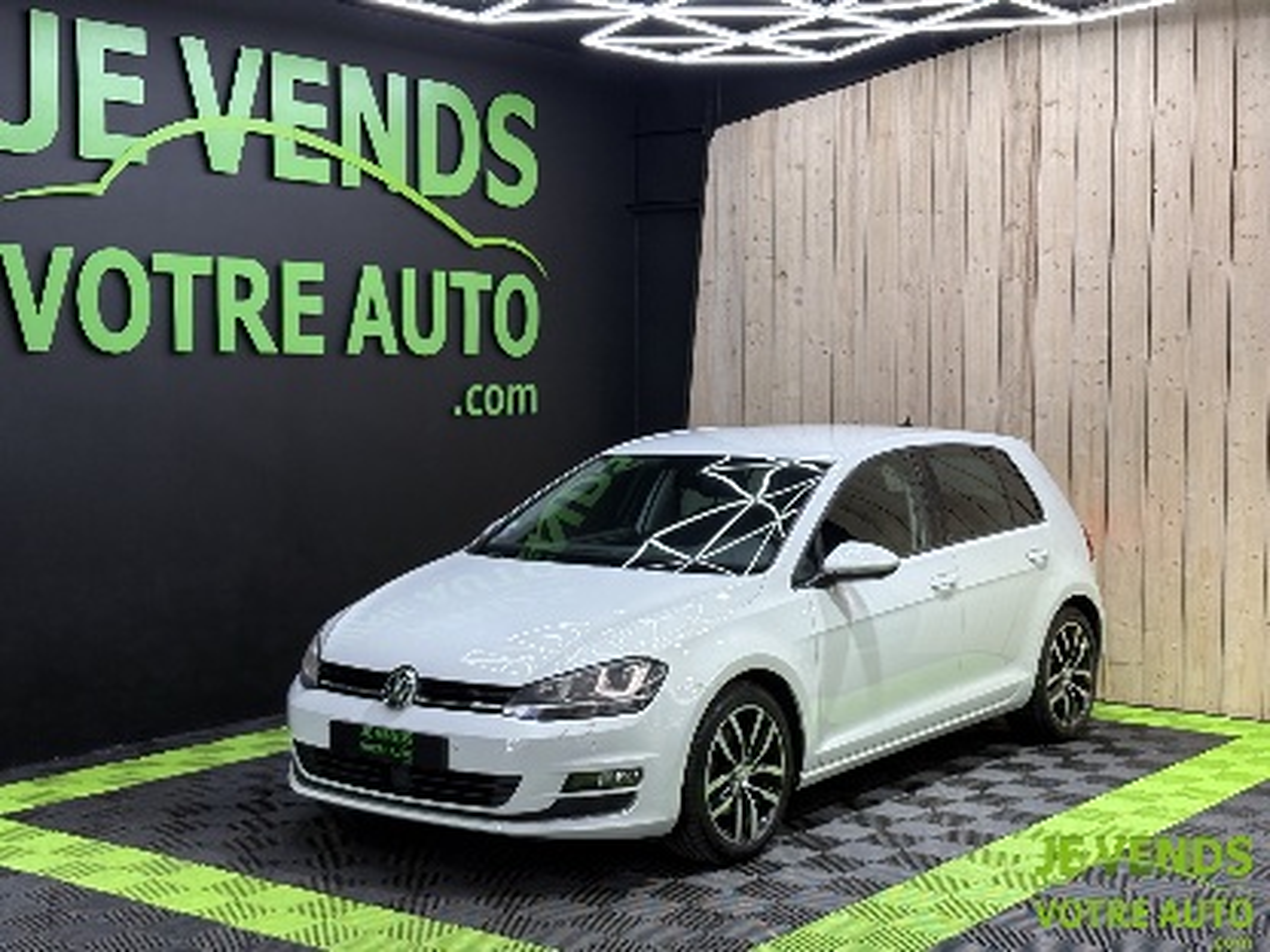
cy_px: 476
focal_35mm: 52
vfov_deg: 28.0
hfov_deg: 36.8
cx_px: 635
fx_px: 1908
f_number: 1.6
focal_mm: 5.96
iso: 25
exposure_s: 1/100
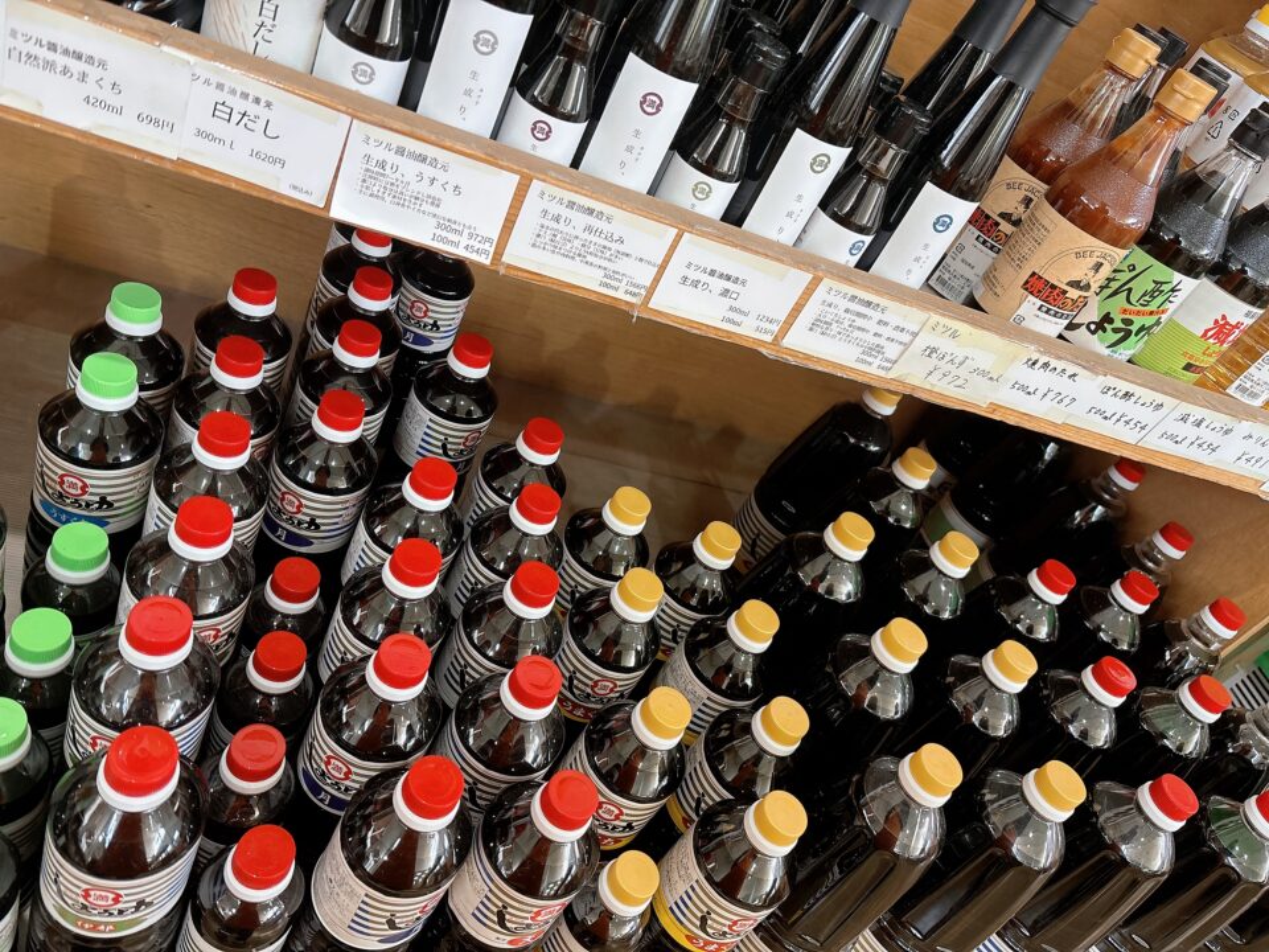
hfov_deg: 67.3
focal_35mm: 26
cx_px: 634
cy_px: 476
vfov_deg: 53.1
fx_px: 953
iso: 250
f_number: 1.6
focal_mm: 5.96
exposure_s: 1/60
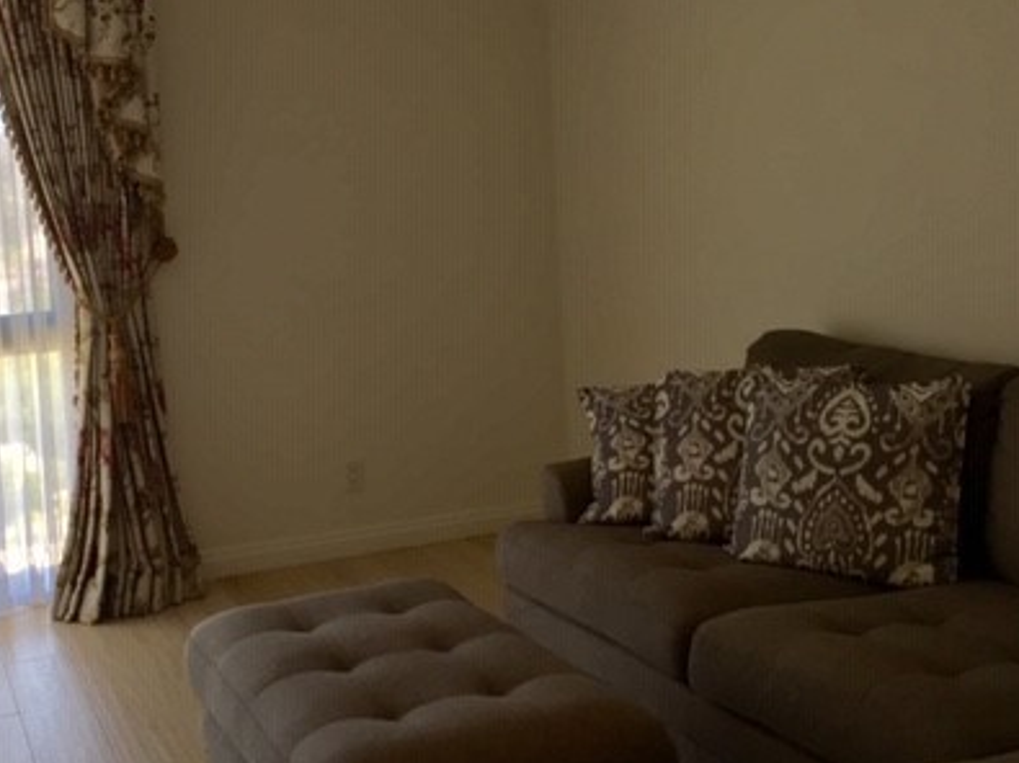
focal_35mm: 47
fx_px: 1383
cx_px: 346
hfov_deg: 40.0
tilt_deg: -4.1
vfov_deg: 30.8
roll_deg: +2.0
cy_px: 317
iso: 50
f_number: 2.2
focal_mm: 4.15
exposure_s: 1/120
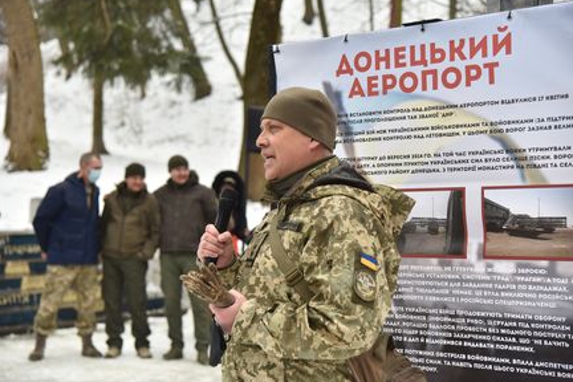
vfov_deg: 18.7
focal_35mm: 73
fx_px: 1162
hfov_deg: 27.7
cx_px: 276
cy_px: 186
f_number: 4
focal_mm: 70
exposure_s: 1/800
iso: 800
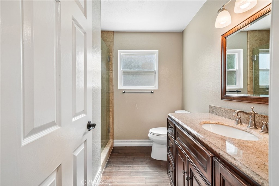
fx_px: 116
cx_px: 140
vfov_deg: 77.3
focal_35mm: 15
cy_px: 93
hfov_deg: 100.4
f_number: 8
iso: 200
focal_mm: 15
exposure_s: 1/30
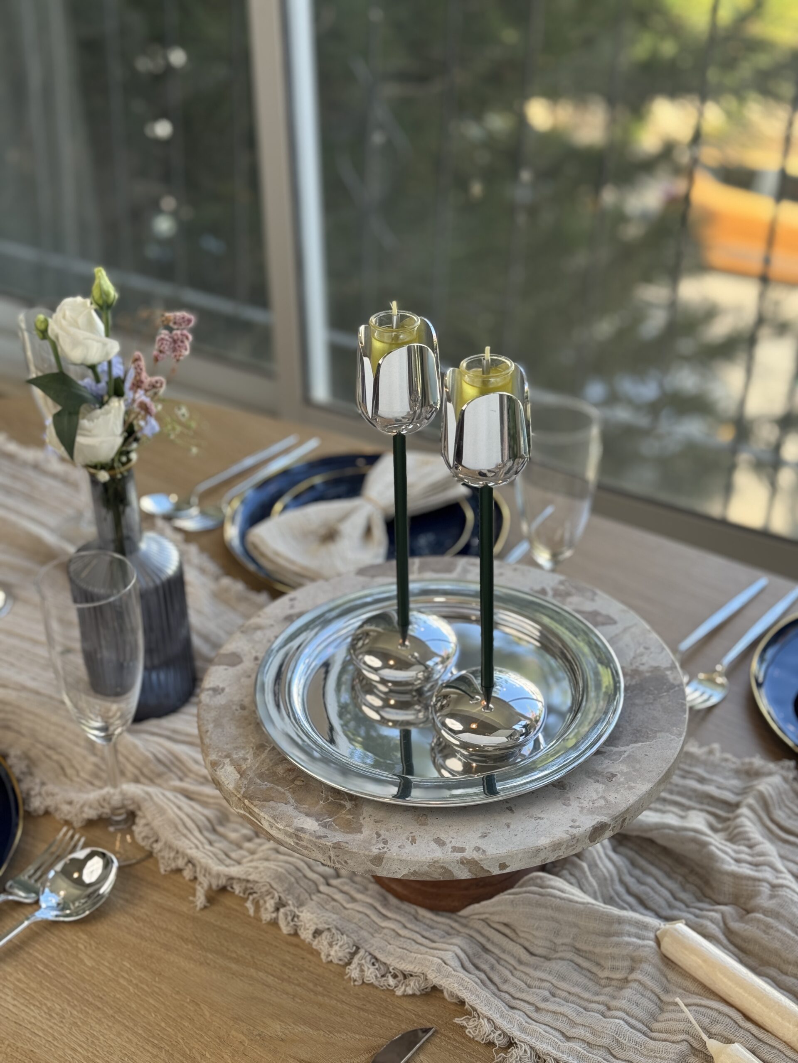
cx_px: 399
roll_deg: +0.7
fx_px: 1475
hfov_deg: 30.3
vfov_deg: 39.7
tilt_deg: -32.0
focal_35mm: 48
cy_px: 532
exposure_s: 1/433
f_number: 1.78
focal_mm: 6.76
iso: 64
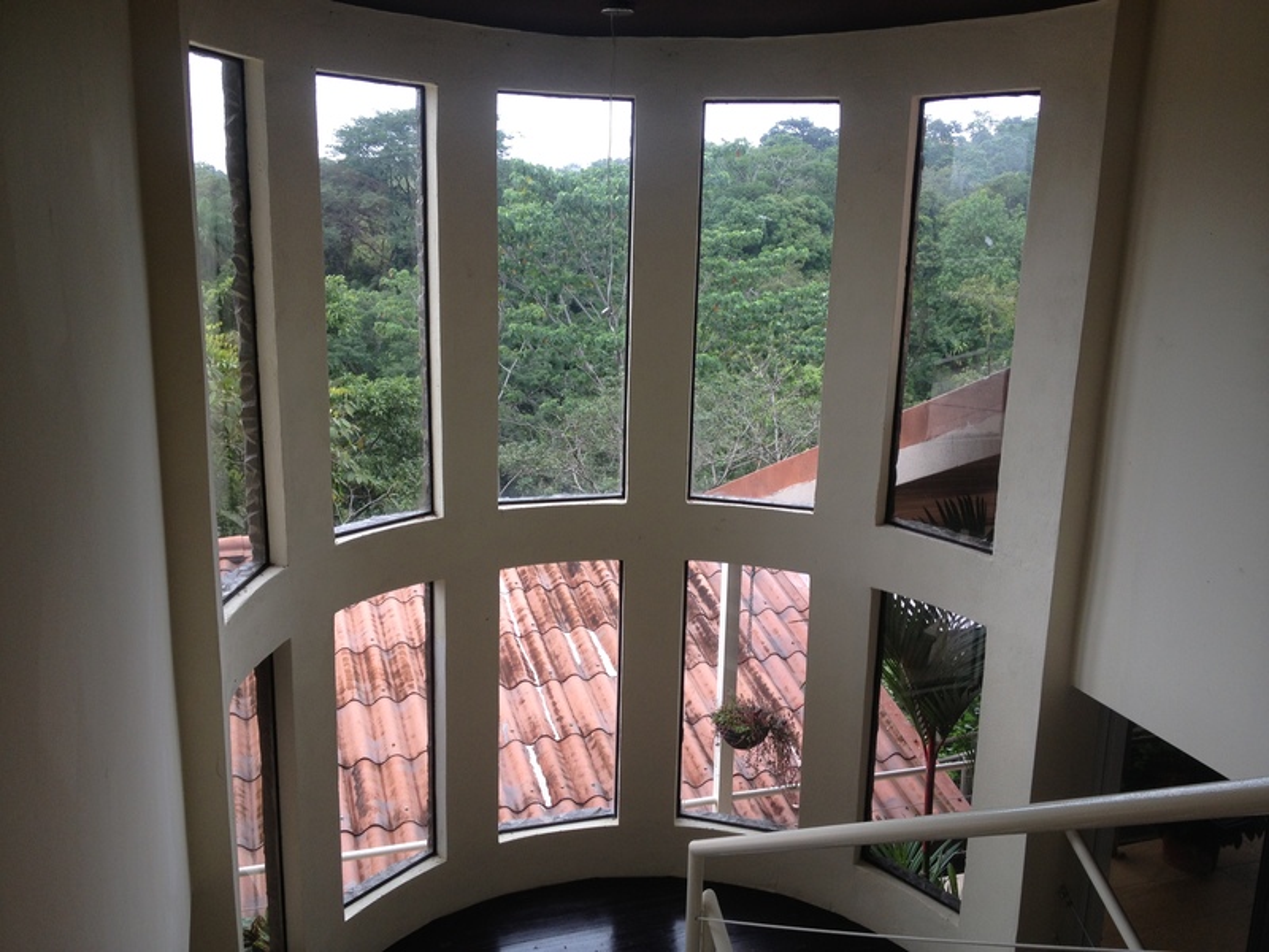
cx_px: 634
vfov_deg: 40.7
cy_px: 476
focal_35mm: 35
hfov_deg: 52.6
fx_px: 1283
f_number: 2.4
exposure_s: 1/120
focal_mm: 4.28
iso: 50
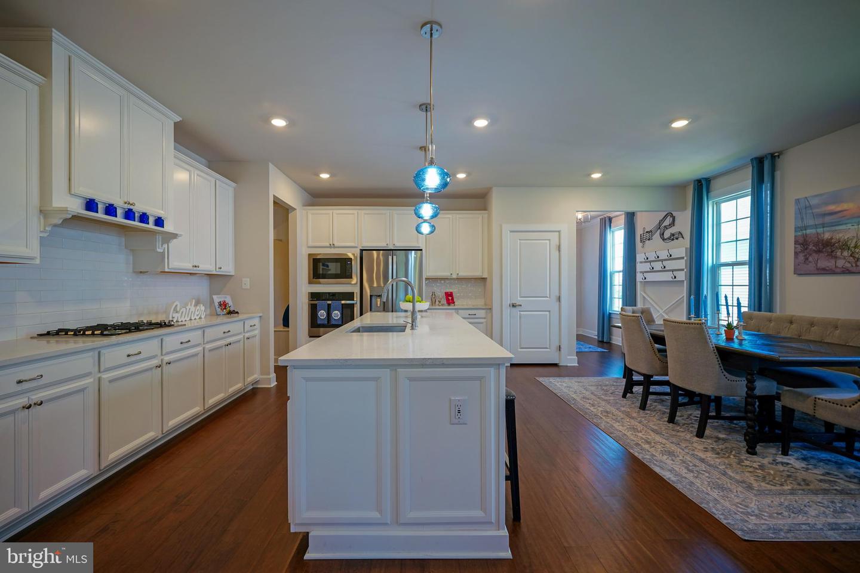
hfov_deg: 100.4
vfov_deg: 77.3
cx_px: 430
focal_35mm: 15
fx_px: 358
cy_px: 286
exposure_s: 1/30
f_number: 2.8
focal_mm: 10
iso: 100
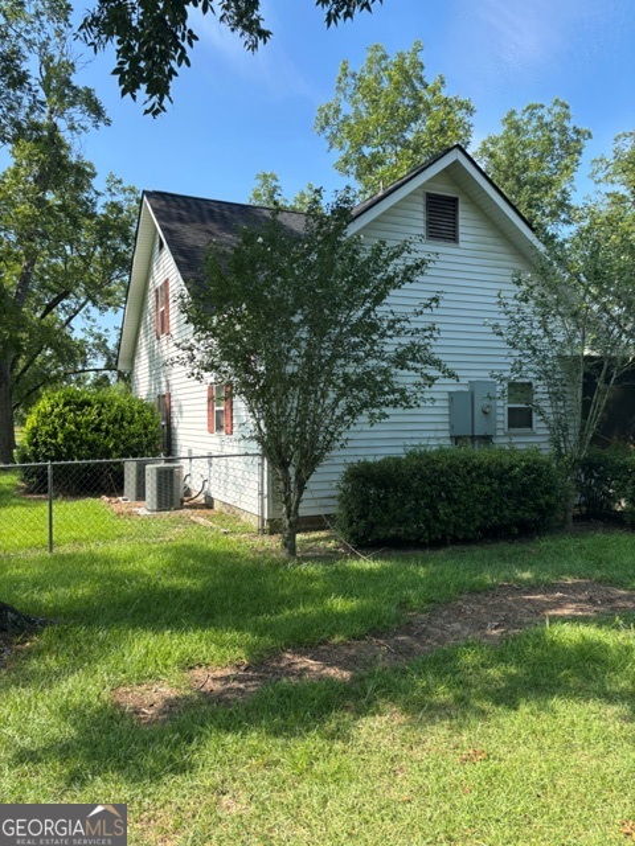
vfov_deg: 67.3
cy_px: 423
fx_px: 636
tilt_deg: +1.4
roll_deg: -0.2
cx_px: 318
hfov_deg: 53.1
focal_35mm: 26
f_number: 1.6
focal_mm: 5.96
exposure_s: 1/978
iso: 50
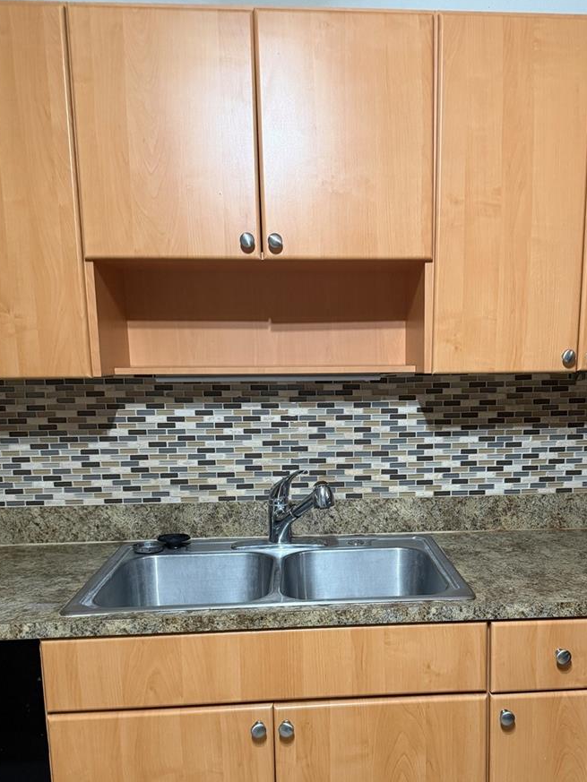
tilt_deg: -10.0
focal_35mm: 33
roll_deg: +1.4
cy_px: 495
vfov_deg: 54.6
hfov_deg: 42.7
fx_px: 746
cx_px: 361
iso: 640
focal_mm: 6.76
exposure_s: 1/60
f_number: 1.78
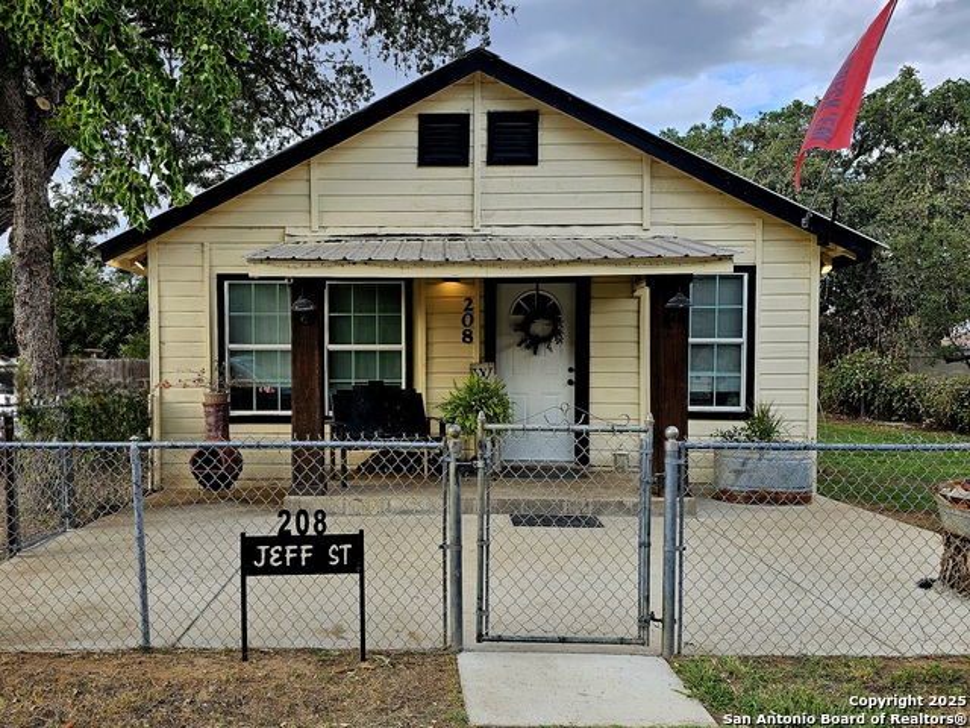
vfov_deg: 58.9
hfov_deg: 73.9
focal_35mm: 23
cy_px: 364
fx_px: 644
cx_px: 485
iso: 10
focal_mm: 6.3
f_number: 1.7
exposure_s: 1/125
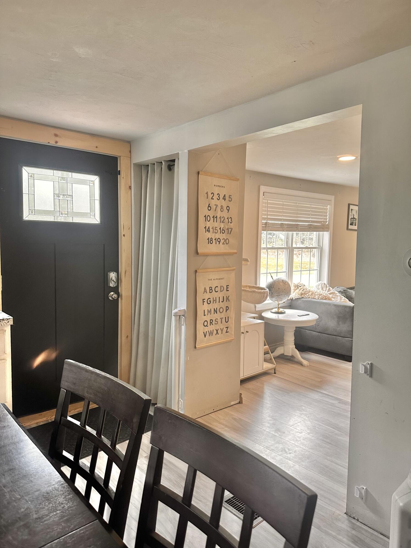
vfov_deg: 71.6
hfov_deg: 56.8
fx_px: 380
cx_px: 206
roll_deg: -1.7
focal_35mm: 24
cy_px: 274
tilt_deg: -3.0
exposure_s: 1/120
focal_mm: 6.86
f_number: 1.78
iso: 200
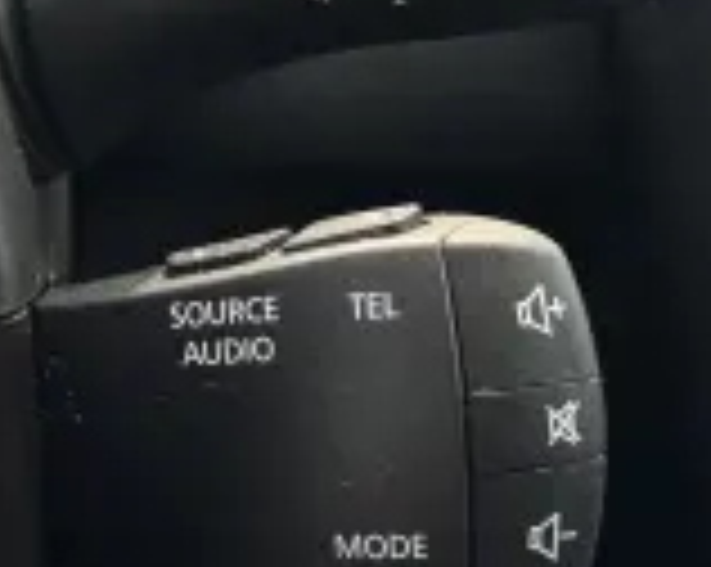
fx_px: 2249
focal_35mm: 107
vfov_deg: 14.3
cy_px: 184
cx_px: 338
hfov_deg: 18.0
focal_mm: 6.76
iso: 64
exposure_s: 1/172
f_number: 1.78
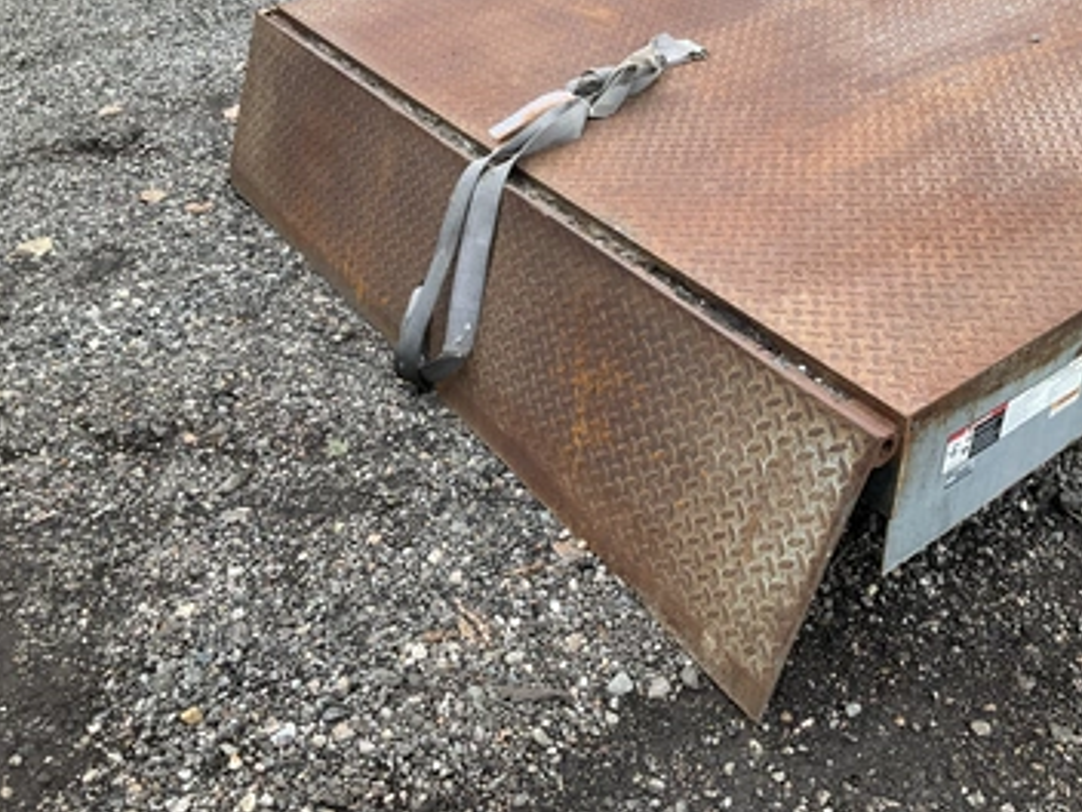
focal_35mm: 33
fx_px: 1031
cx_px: 609
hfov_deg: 55.2
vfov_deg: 42.9
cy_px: 354
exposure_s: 1/265
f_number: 1.8
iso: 25
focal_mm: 3
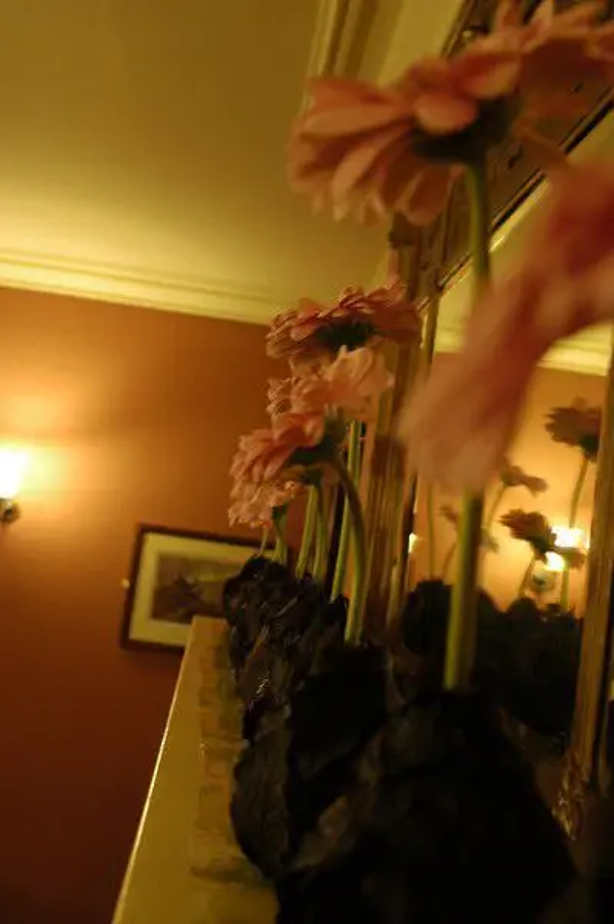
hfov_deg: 36.8
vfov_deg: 53.2
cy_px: 462
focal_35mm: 36
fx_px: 923
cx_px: 307
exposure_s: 1/8
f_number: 5
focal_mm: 24
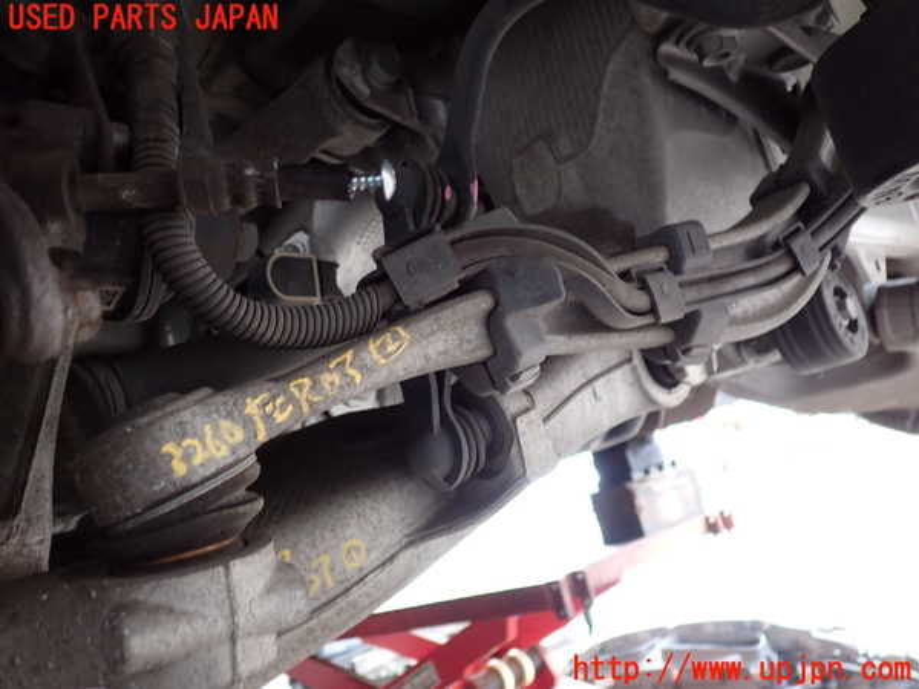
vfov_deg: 46.8
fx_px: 796
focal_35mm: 30
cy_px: 344
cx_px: 460
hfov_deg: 60.0
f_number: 2.3
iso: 200
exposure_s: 1/50
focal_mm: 5.4
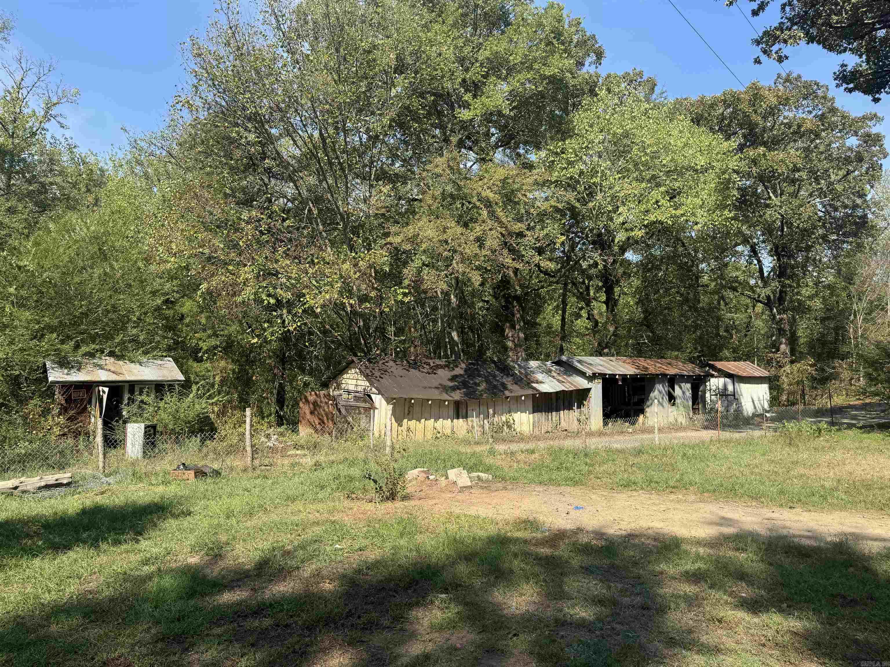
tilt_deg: +2.4
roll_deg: -1.2
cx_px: 445
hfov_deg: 71.6
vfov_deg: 56.8
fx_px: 617
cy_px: 334
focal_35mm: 24
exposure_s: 1/2252
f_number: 1.78
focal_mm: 6.76
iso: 80
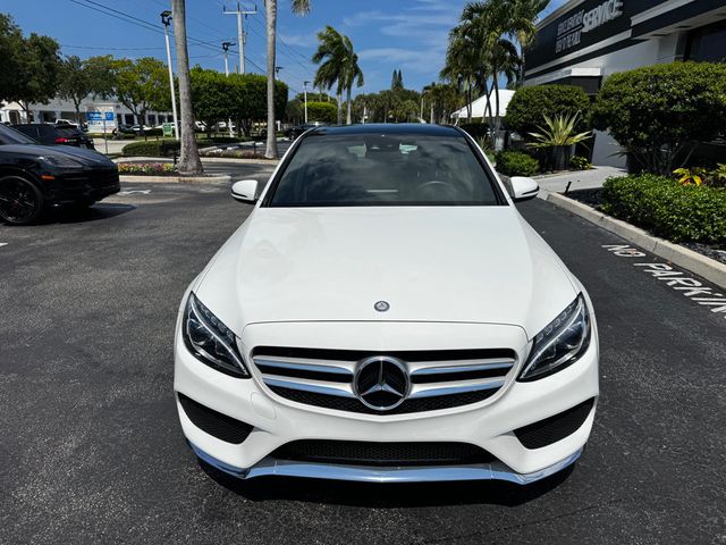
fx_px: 503
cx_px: 363
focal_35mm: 24
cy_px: 272
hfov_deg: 71.6
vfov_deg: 56.8
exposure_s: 1/9009
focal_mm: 6.76
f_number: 1.78
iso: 80
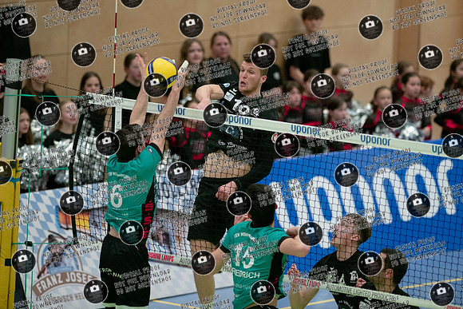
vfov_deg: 3.9
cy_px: 128
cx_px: 243
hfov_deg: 5.8
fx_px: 4542
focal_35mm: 353
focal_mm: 300
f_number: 3.2
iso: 3200
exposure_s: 1/1000
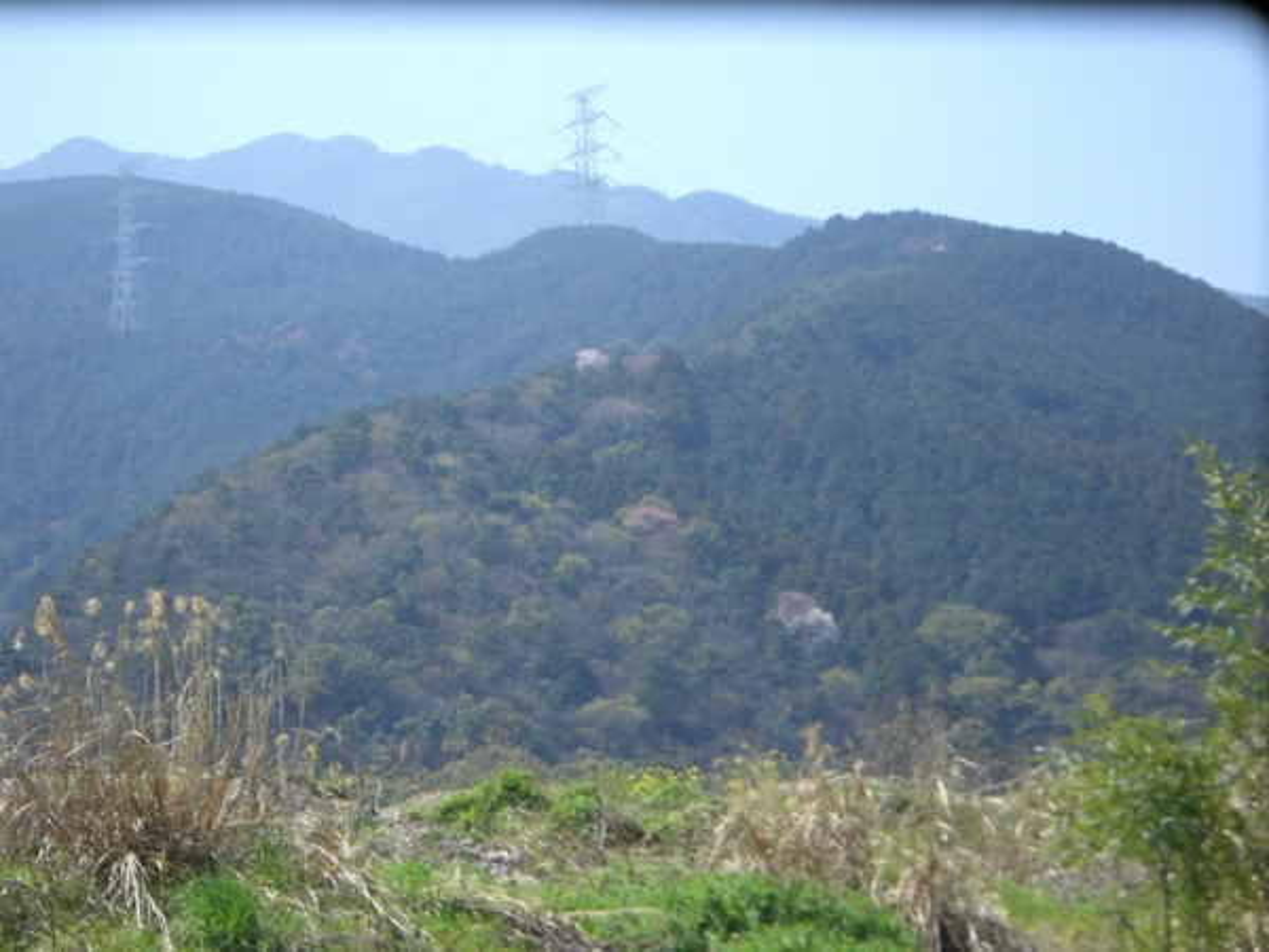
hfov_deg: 17.3
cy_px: 476
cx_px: 634
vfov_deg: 13.0
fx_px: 4179
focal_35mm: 114
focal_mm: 18.6
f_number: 5.2
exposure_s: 1/200
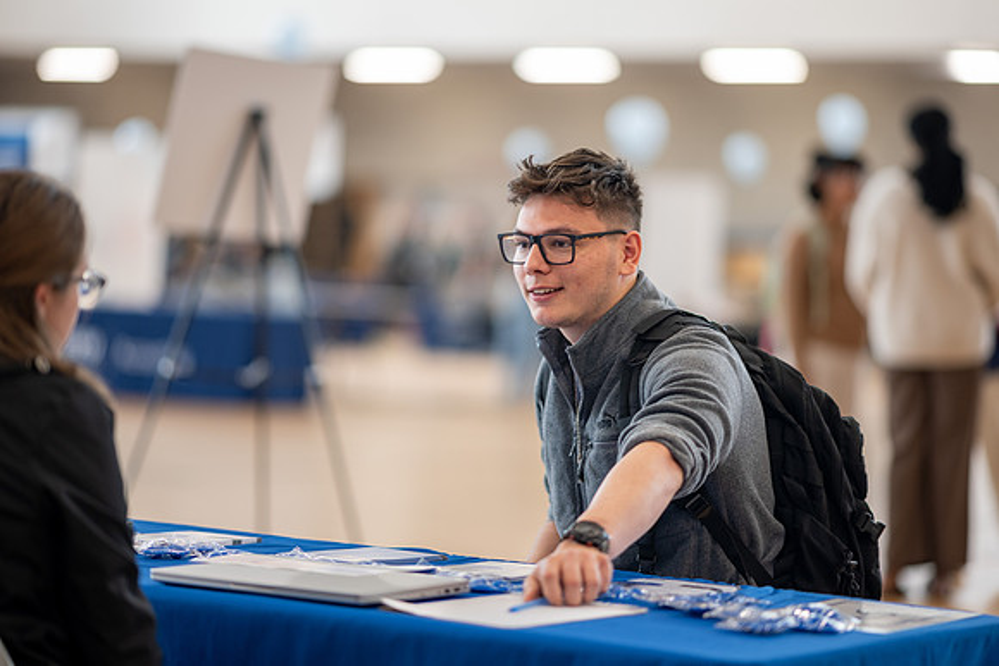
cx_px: 539
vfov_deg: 11.9
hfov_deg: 17.8
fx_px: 3192
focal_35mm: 115
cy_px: 312
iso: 160
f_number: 1.4
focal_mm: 105
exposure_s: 1/160
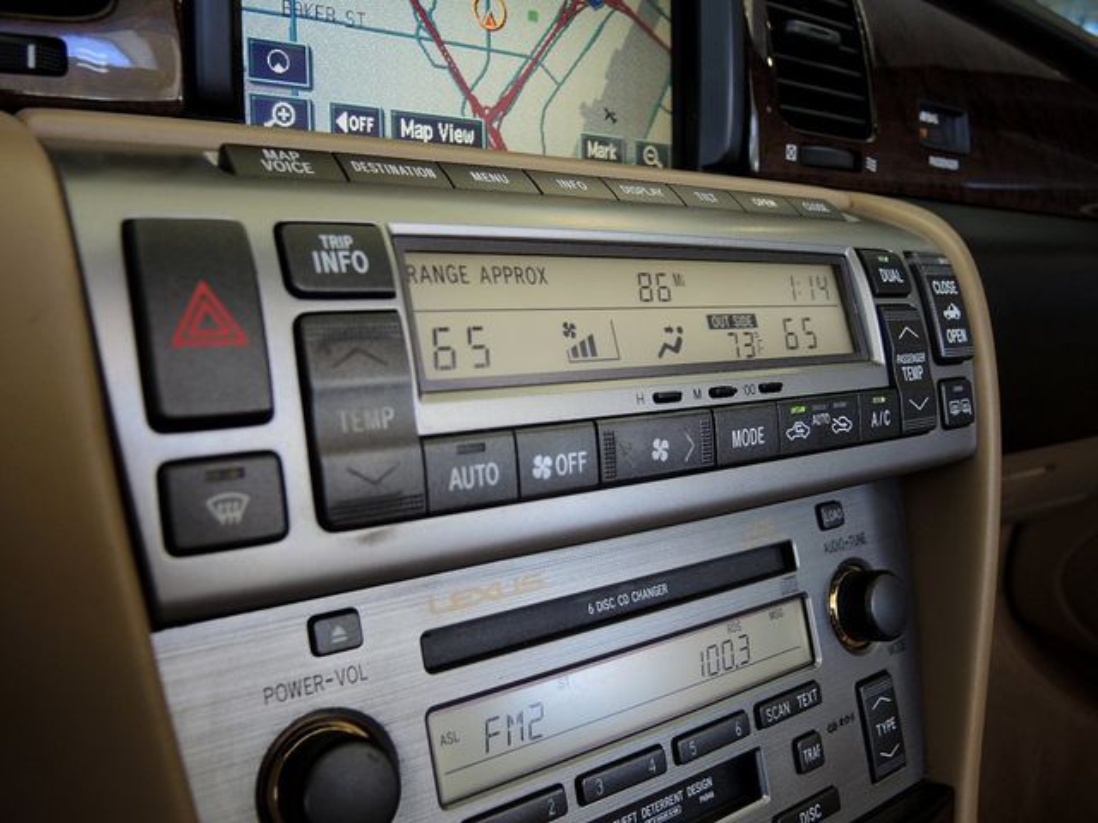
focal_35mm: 28
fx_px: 888
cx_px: 549
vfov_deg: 49.7
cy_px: 412
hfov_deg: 63.4
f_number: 2
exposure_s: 1/30
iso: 90
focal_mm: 6
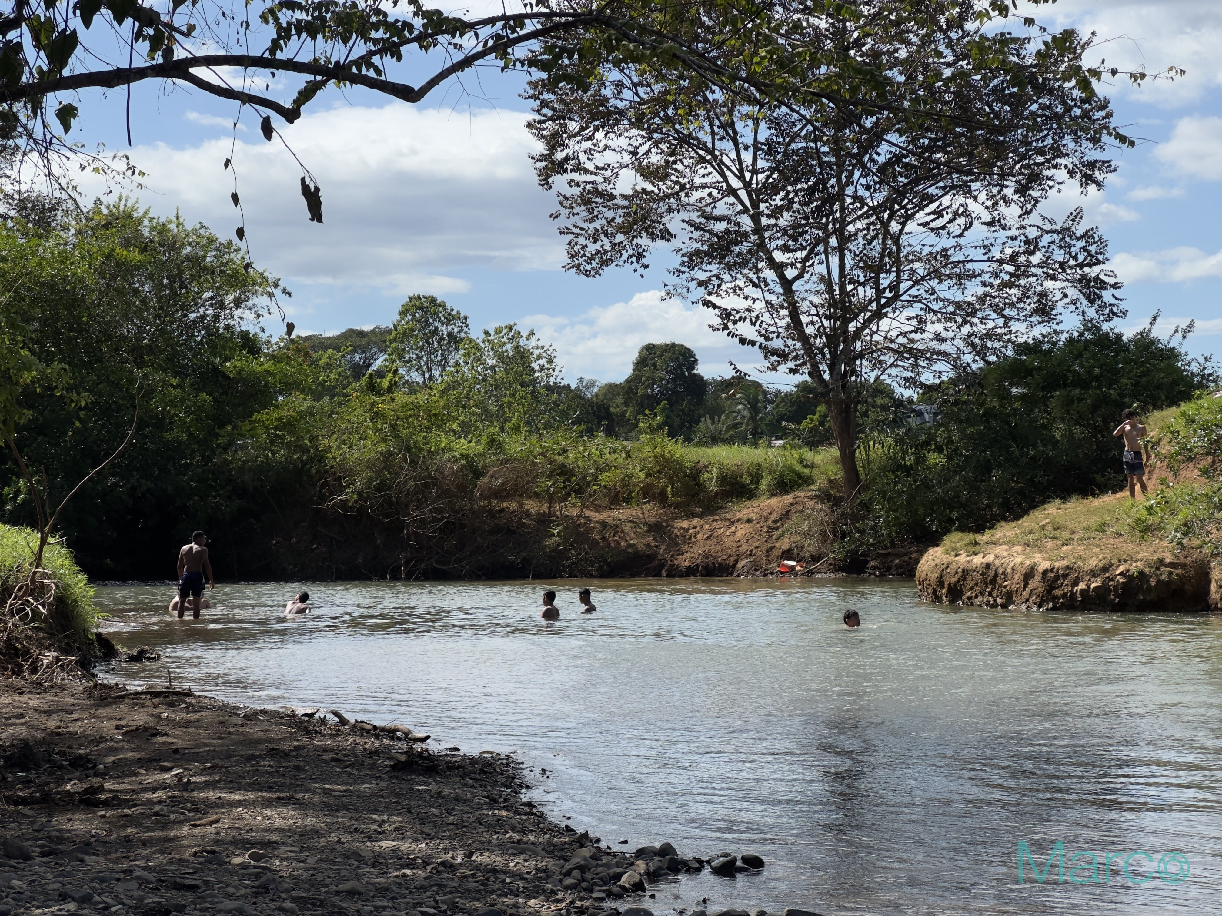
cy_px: 458
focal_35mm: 77
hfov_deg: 25.3
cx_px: 611
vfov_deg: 19.1
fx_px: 2718
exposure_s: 1/1054
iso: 25
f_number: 2.8
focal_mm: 9
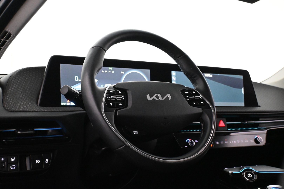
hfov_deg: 43.6
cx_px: 142
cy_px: 94
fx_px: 355
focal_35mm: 45
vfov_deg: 29.9
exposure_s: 1/60
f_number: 4.8
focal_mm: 30
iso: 6400
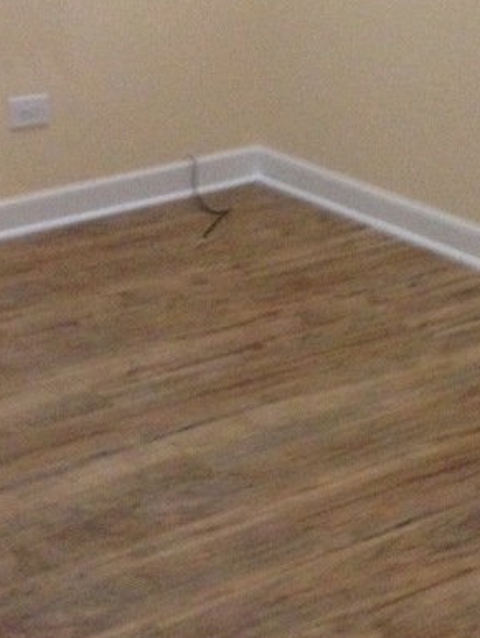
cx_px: 104
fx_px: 1698
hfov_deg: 16.0
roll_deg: +0.8
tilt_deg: -14.8
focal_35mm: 92
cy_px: 148
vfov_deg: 21.1
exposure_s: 1/20
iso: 400
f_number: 2.4
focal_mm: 4.12
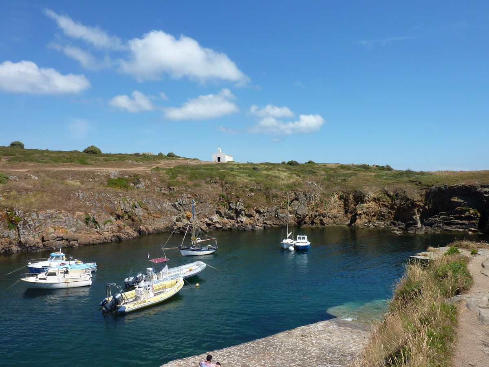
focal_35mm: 25
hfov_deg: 69.4
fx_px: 353
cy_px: 184
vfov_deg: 54.9
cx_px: 244
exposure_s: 1/500
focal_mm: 4.1
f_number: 5
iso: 80
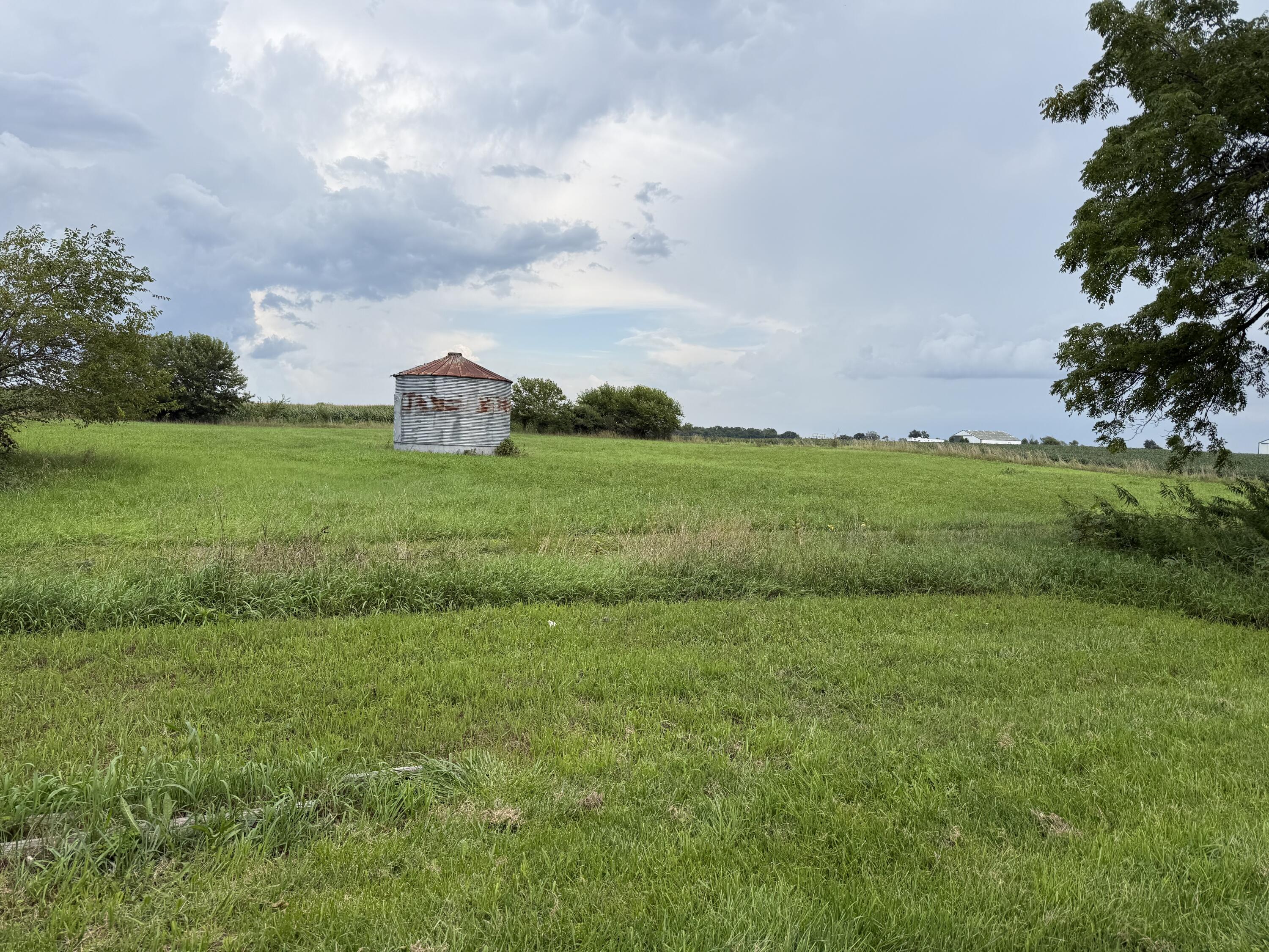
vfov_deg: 56.8
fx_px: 880
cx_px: 634
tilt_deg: -2.3
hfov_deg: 71.6
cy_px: 476
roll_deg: -1.7
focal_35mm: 24
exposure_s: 1/2801
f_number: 1.78
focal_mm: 6.76
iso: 80
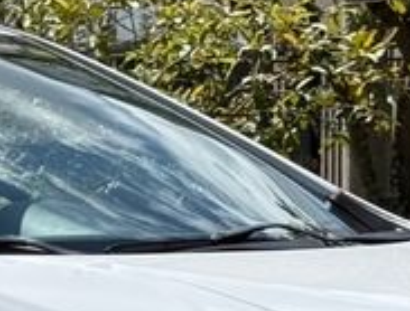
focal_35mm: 249
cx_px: -176
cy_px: 463
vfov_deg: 6.0
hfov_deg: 7.8
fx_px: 2963
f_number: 1.78
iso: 64
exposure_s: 1/5208
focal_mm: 6.76
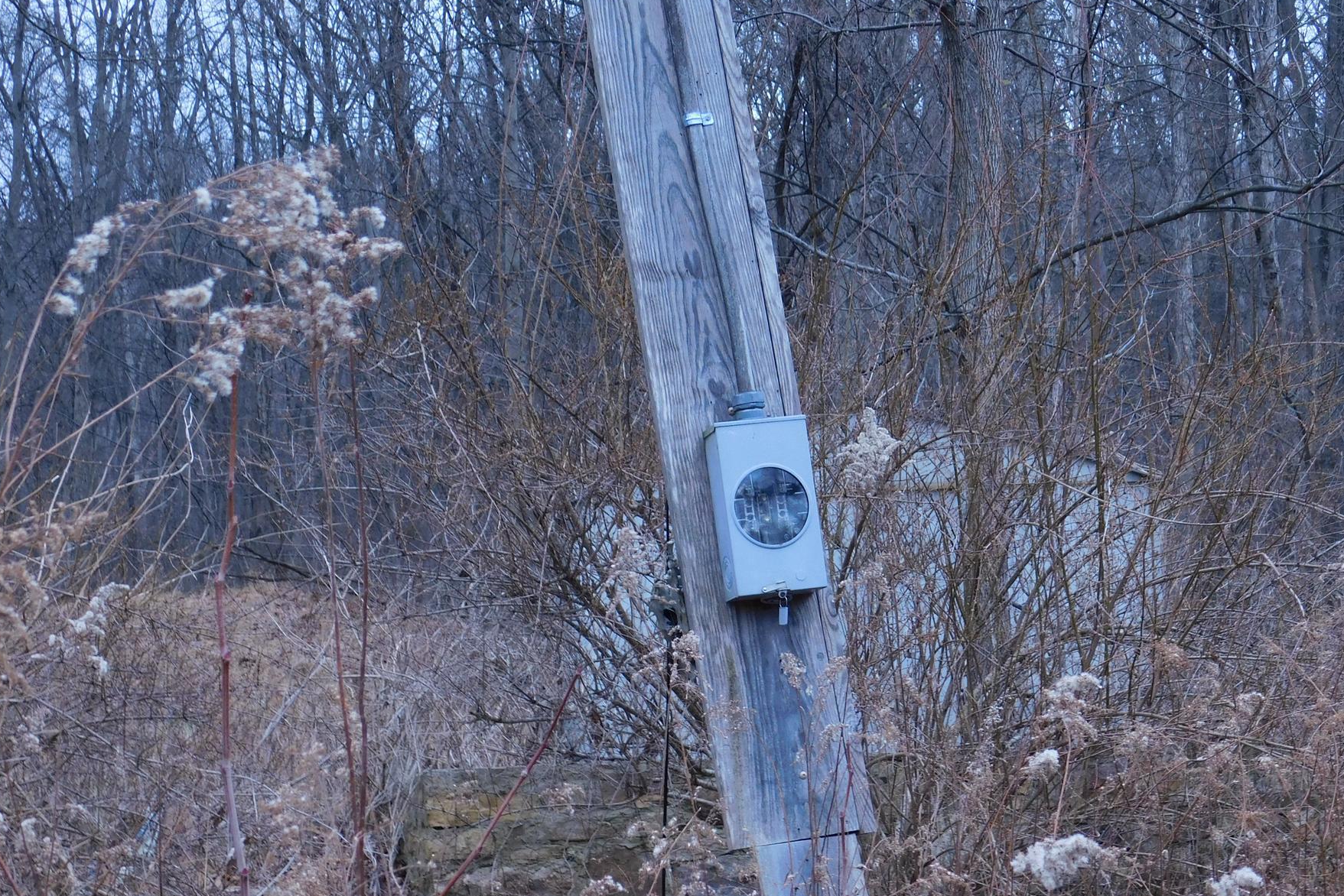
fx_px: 2987
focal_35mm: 80
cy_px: 553
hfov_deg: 25.3
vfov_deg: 17.0
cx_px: 735
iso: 125
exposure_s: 1/40
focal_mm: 11.7
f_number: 4.2
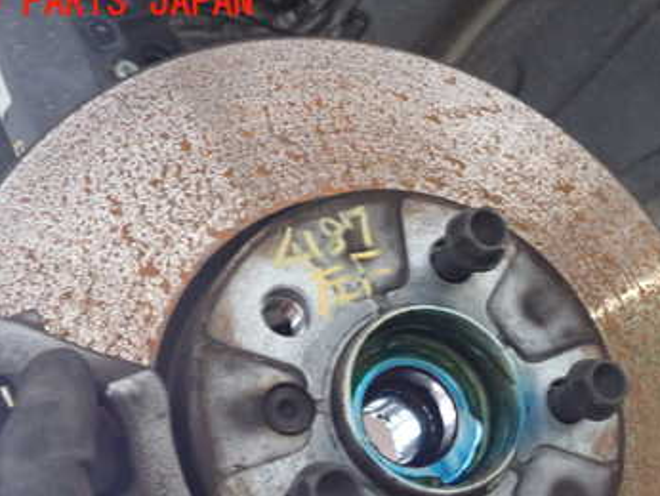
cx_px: 479
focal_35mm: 52
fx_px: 992
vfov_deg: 27.4
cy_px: 408
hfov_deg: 36.1
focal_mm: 5.4
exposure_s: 1/30
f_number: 2.3
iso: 320
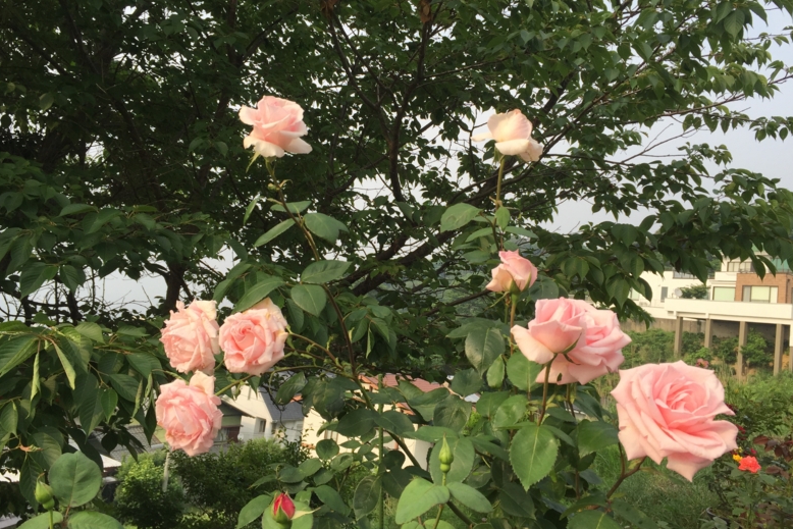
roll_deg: -8.9
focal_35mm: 31
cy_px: 241
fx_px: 683
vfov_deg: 42.3
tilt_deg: +6.3
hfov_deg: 60.3
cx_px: 399
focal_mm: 4.15
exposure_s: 1/719
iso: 32
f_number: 2.2
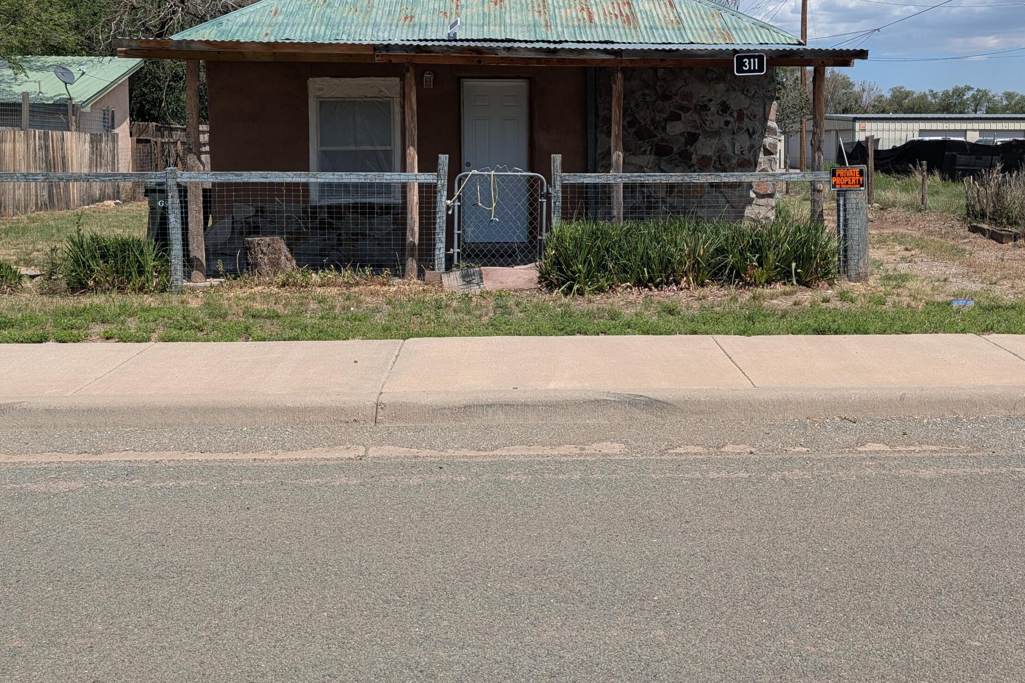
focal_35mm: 34
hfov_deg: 55.7
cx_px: 563
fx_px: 968
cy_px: 218
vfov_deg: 38.4
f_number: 1.68
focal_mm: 6.9
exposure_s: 1/1517
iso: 19
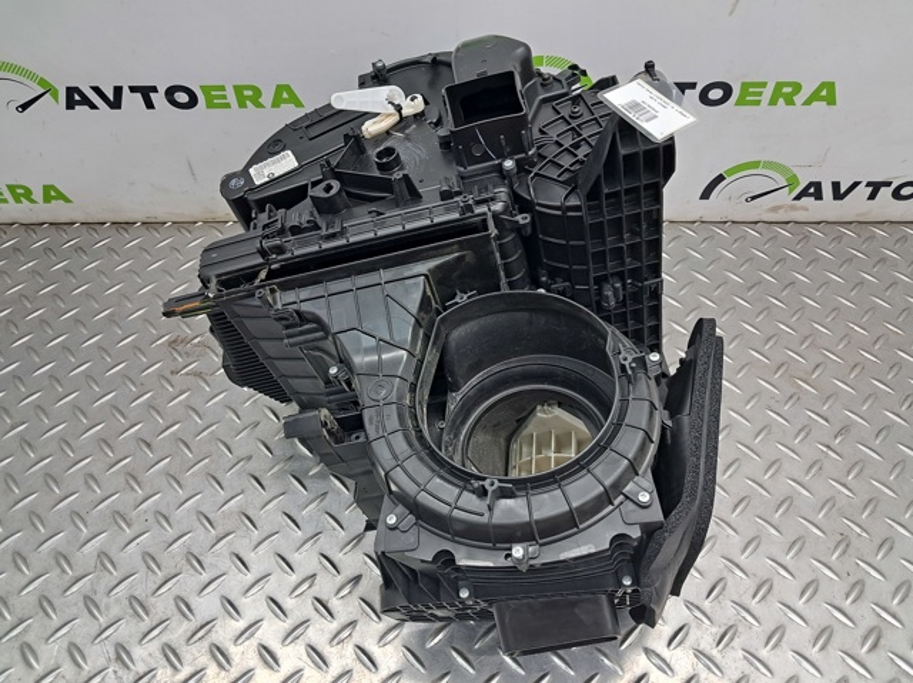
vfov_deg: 51.3
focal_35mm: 27
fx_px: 712
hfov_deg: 65.4
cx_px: 456
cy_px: 342
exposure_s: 1/50
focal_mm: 4
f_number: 1.8
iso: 80
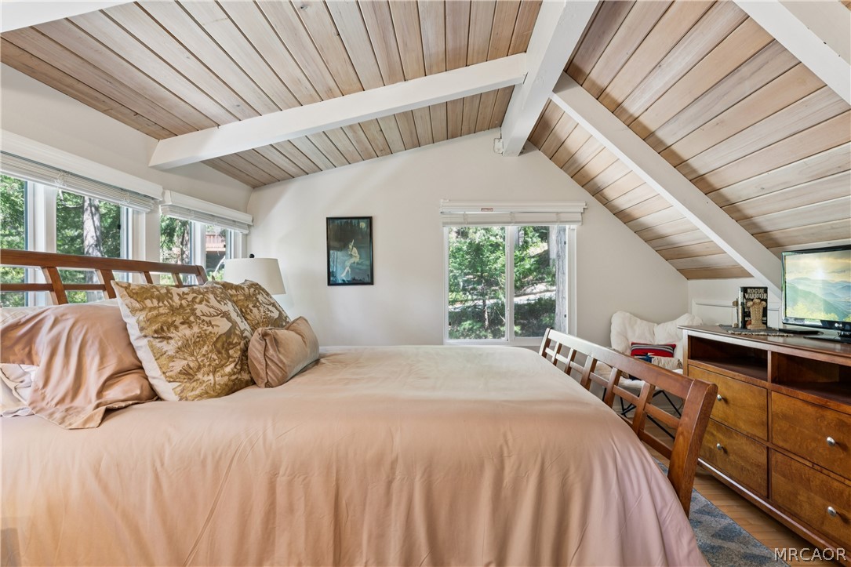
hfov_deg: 95.0
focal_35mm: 16
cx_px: 426
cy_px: 284
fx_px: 390
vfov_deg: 72.0
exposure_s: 1
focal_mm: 16.5
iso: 100
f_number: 13
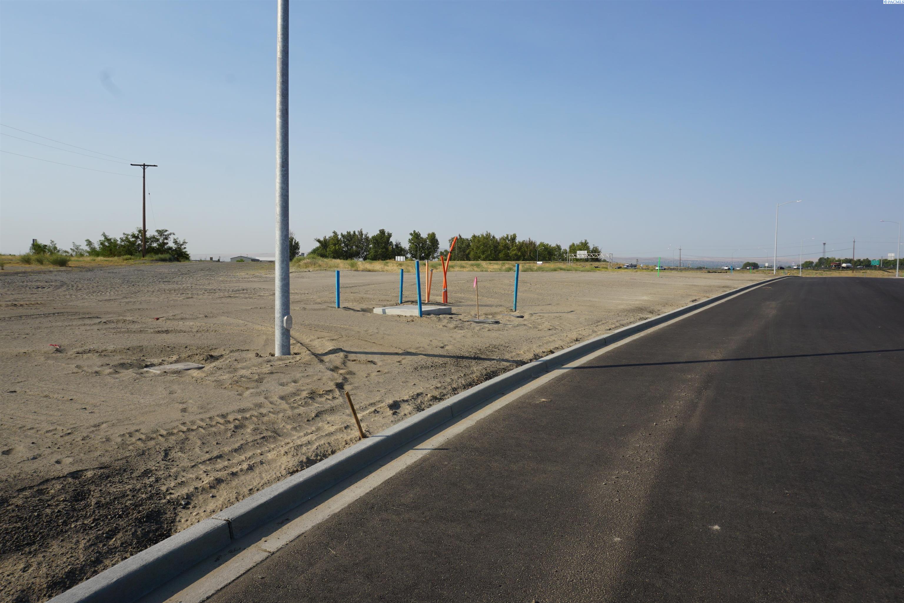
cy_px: 302
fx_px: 603
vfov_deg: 53.2
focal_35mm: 24
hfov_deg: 73.7
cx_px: 452
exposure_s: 1/160
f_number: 11
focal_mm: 16
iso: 100
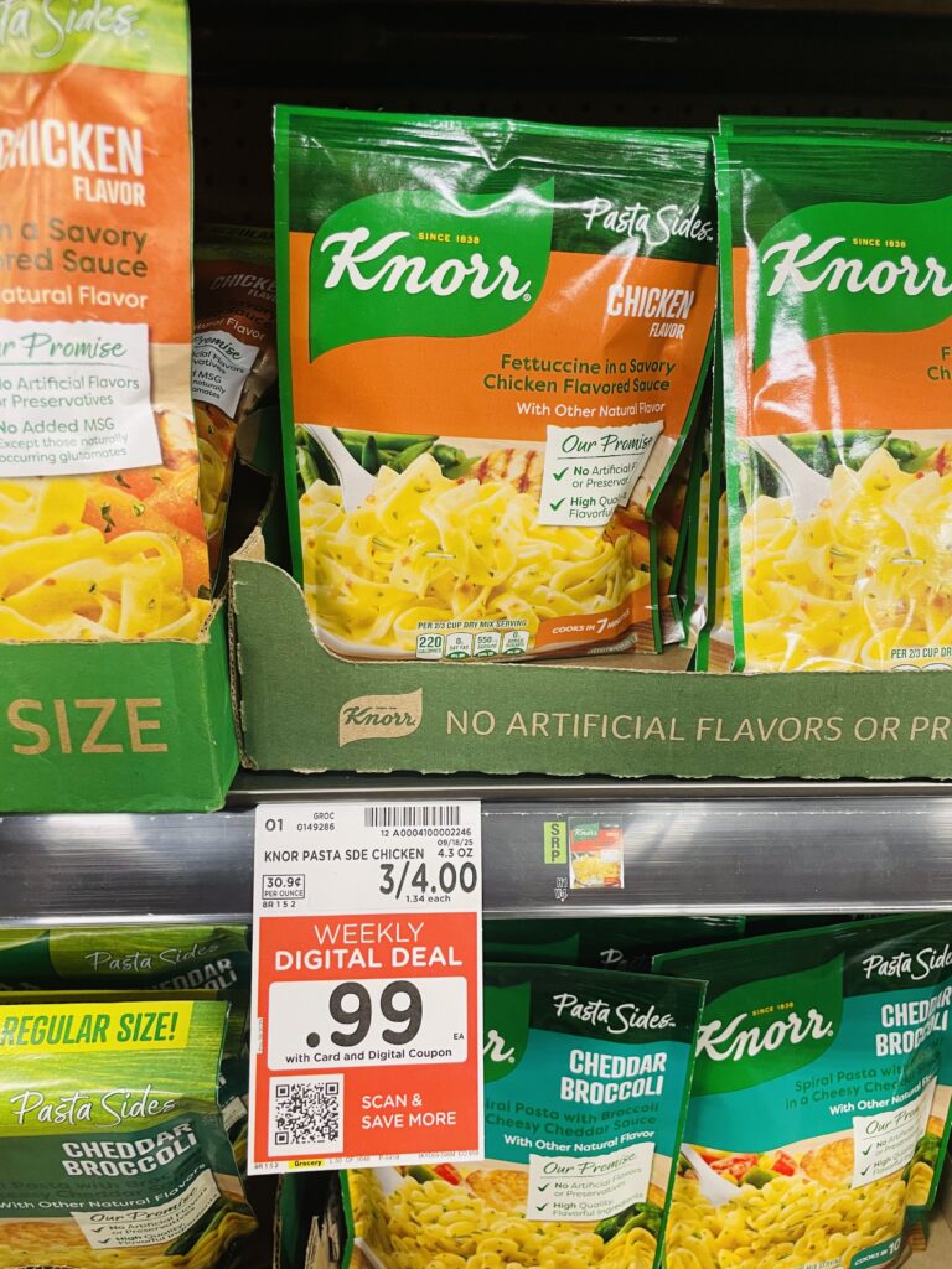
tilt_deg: -23.0
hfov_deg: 53.1
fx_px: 953
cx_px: 476
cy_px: 634
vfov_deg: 67.3
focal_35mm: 26
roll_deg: -0.1
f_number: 1.6
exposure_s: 1/43
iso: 100
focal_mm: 4.2
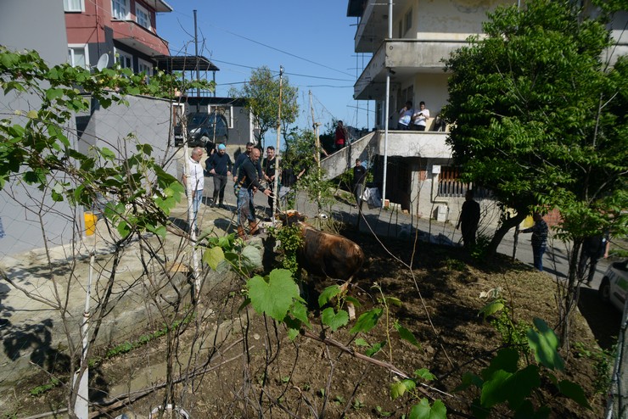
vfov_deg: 53.2
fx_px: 419
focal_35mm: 24
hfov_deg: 73.7
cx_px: 314
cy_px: 210
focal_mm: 24
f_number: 4.5
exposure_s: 1/6400
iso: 800
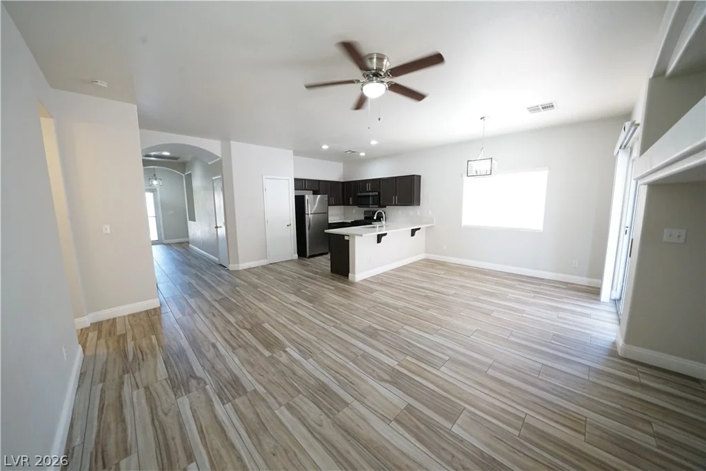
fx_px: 235
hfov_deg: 112.6
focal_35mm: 12
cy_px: 236
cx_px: 353
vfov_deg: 90.0
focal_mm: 12
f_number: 9
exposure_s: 1/50
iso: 3200
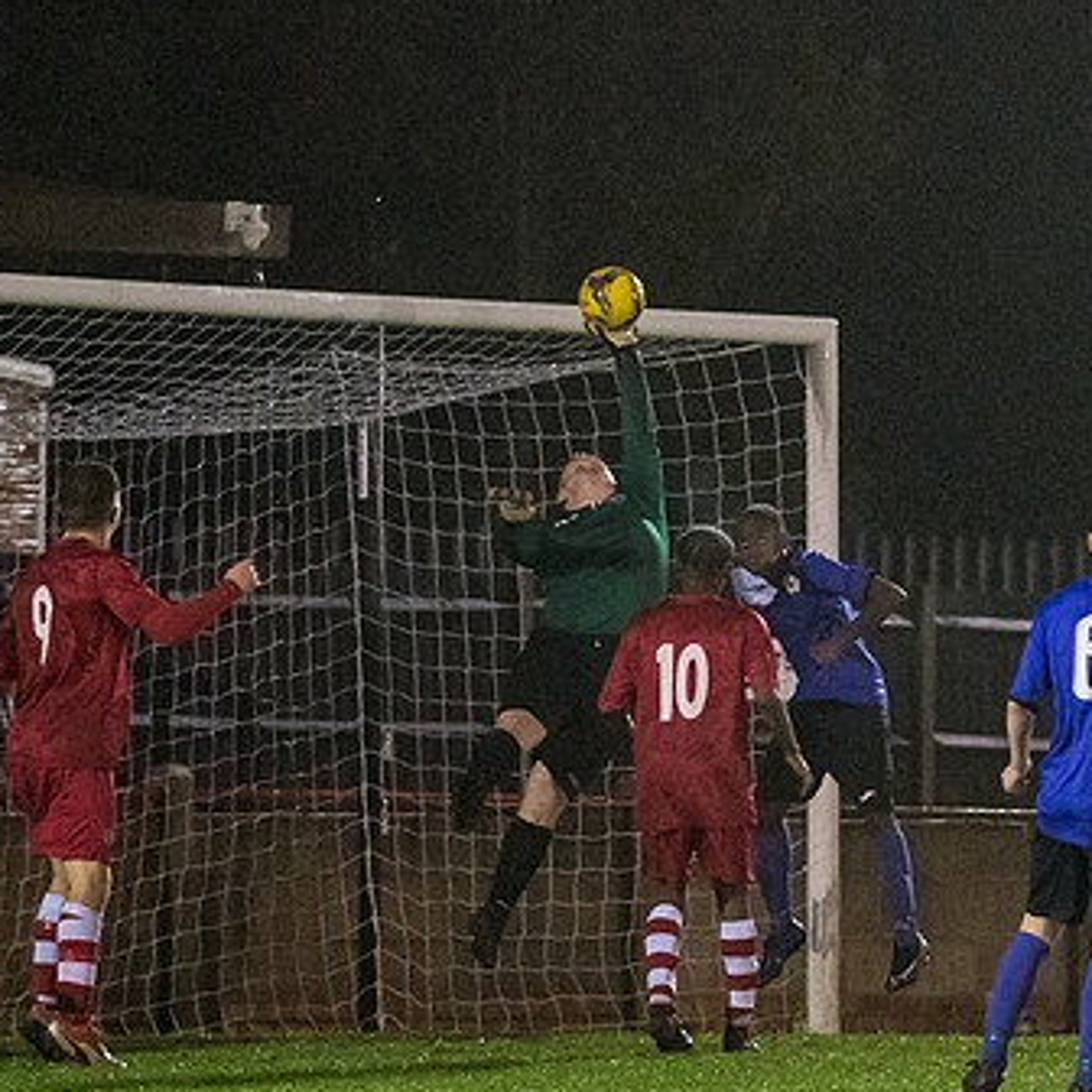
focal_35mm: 355
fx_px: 12670
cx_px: 781
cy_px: 713
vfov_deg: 4.9
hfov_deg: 4.9
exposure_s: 1/1000
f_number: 2.8
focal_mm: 117
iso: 6400
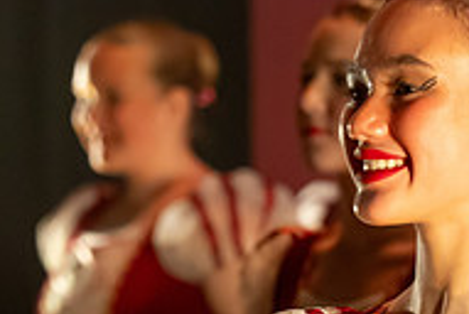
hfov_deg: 3.4
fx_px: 7907
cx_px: 336
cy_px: 278
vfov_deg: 2.3
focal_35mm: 606
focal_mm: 200
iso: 4000
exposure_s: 1/160
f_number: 8
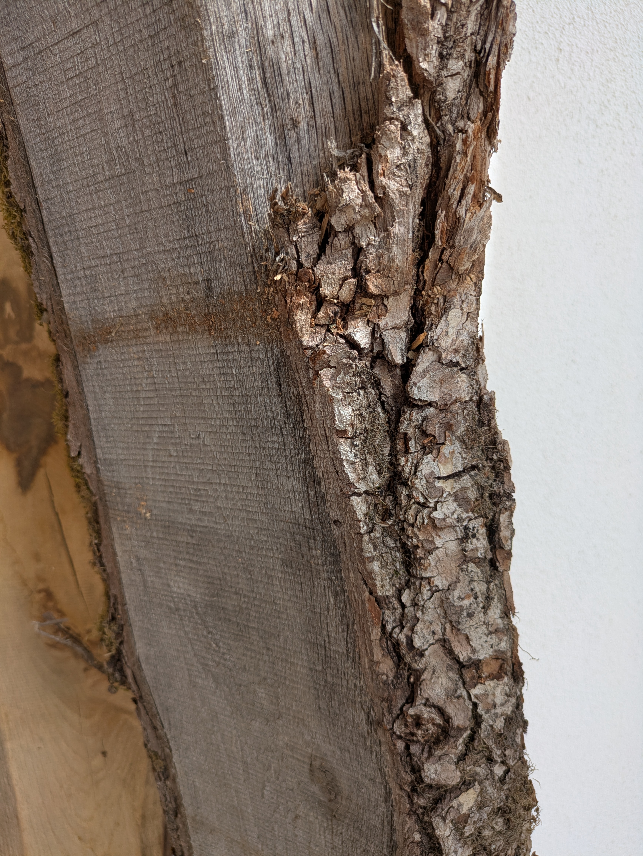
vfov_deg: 69.4
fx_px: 619
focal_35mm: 25
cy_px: 428
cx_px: 322
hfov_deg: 54.9
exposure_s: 1/332
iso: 44
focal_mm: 5.43
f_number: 1.89
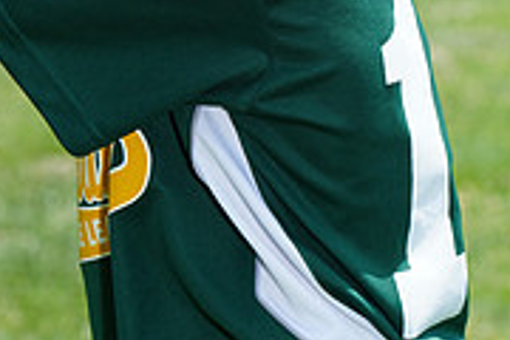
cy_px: -312
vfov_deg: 2.7
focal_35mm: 499
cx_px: 169
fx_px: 7069
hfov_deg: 4.1
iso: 200
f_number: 10
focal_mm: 155
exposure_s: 1/200
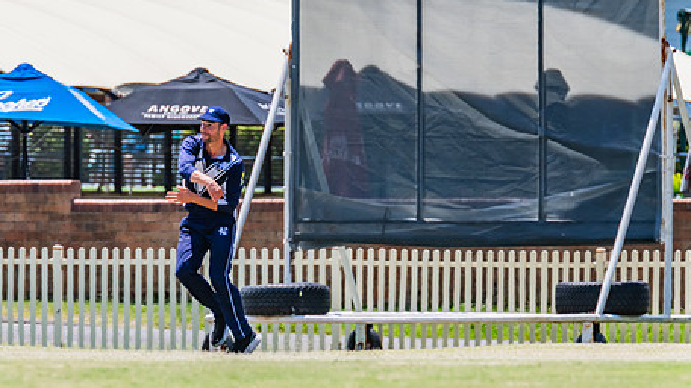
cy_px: 167
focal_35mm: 814
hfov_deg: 2.7
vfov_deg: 1.5
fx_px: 14908
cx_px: 255
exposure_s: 1/2000
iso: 800
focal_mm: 600
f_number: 10
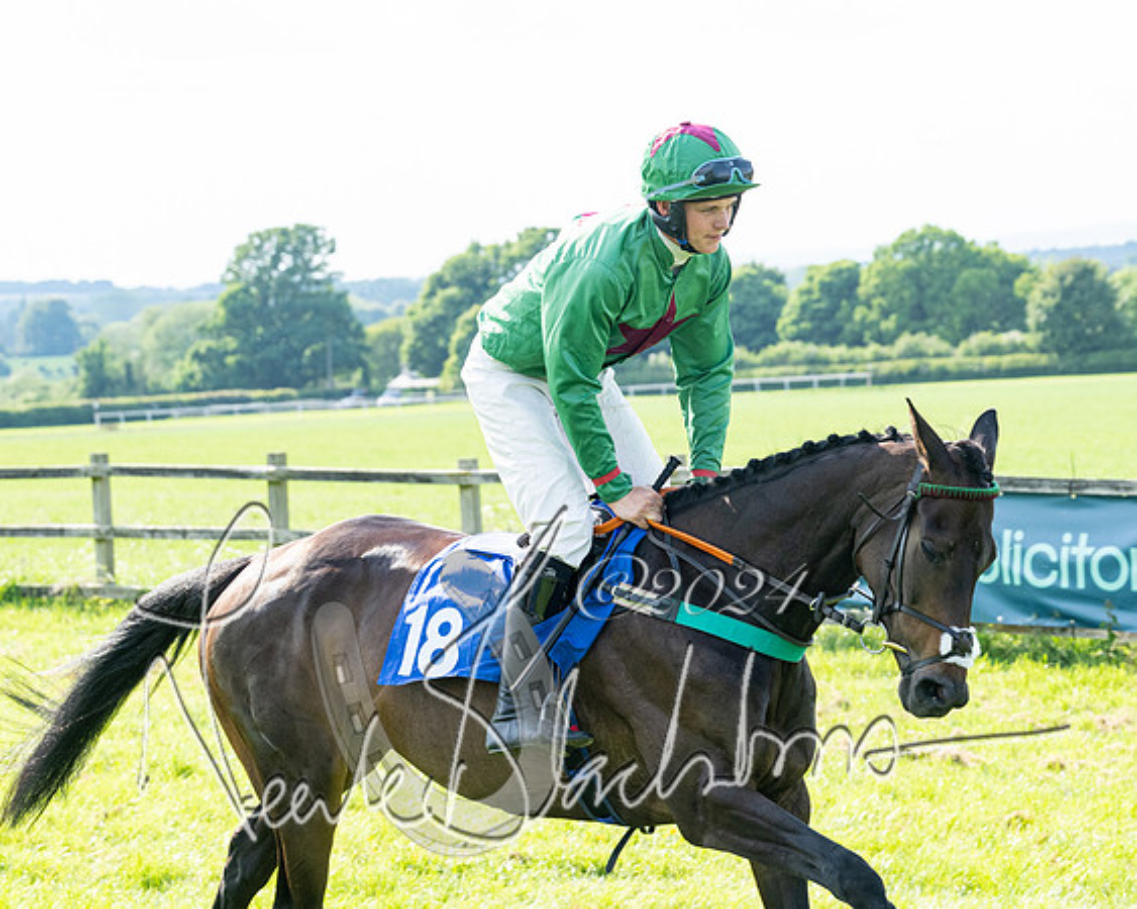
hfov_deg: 16.2
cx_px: 683
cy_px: 454
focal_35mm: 118
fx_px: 3980
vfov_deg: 13.0
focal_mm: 70
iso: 400
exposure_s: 1/1000
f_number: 5
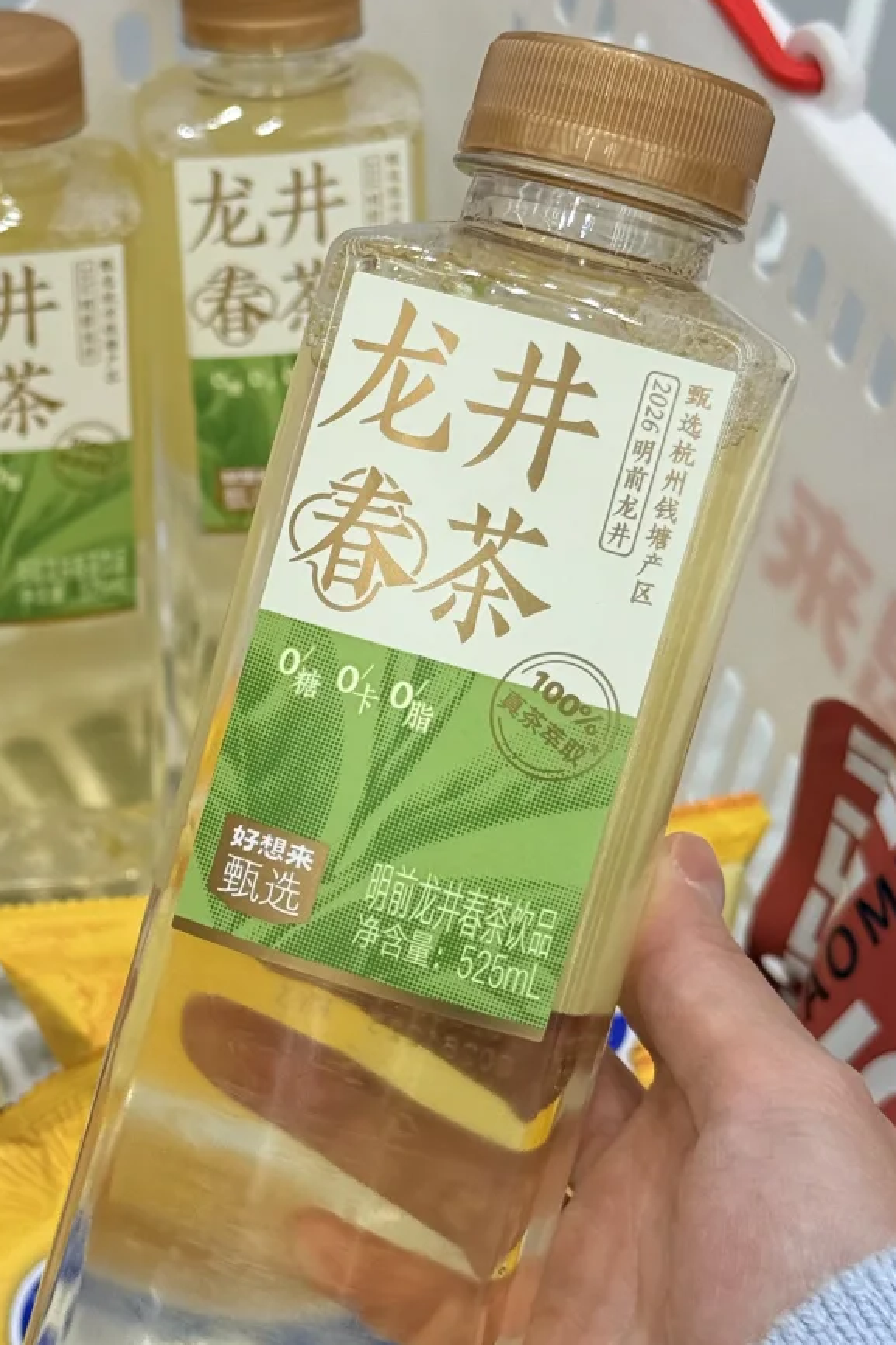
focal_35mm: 83
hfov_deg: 16.4
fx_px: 3100
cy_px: 638
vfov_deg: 24.5
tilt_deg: -54.0
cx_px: 273
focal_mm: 6.76
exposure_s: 1/675
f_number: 1.78
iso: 100
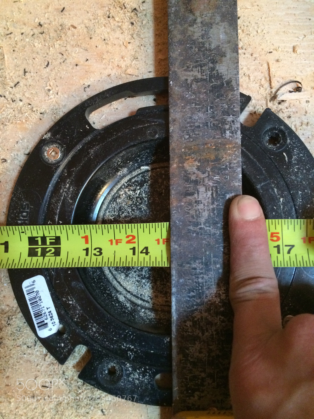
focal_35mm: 29
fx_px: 351
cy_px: 210
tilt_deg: -83.7
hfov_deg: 48.2
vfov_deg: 61.7
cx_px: 157
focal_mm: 4.15
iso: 320
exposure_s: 1/15
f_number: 2.2
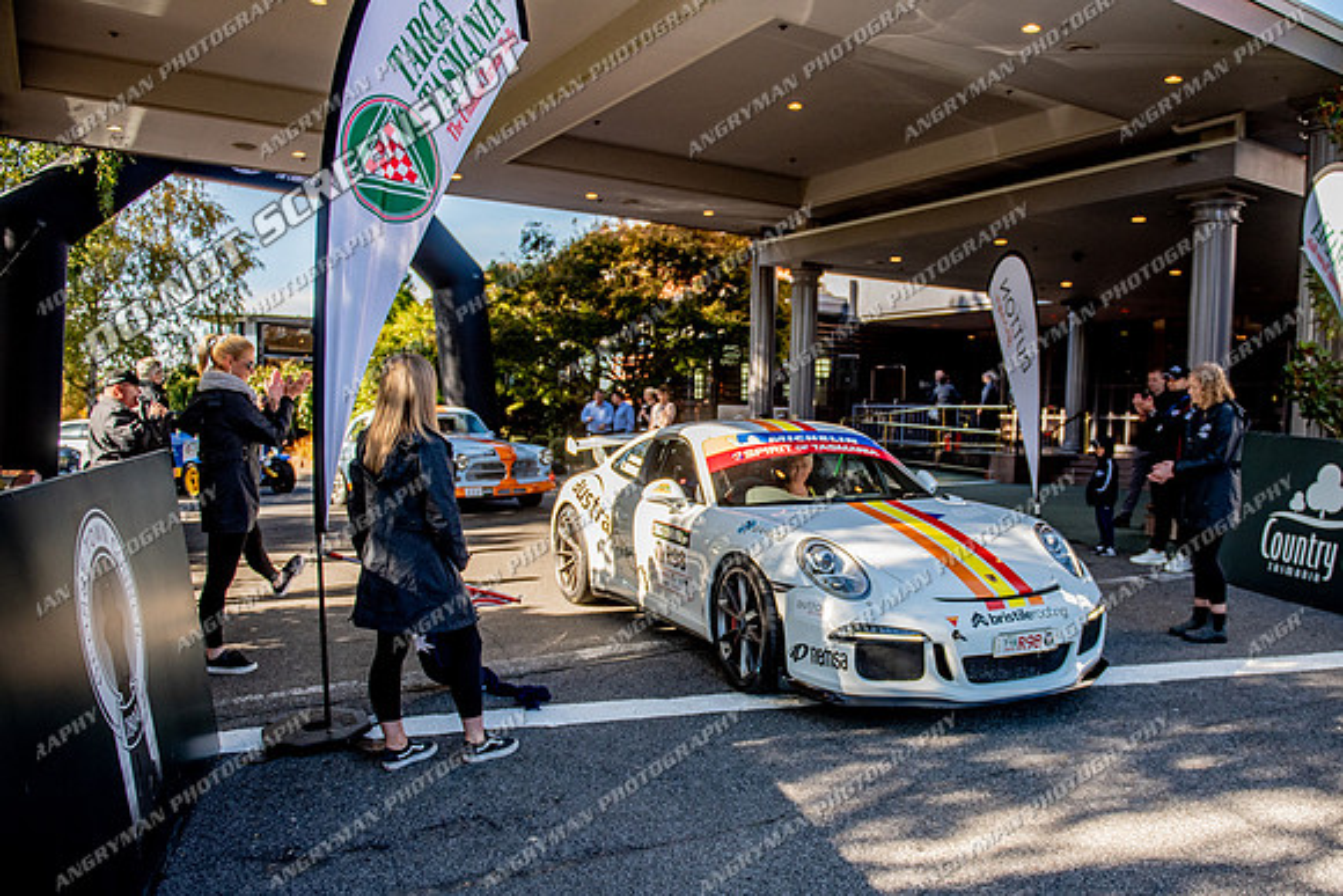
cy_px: 521
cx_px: 781
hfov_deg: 65.2
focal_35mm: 28
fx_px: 1041
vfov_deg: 46.4
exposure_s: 1/2500
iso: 500
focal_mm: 24
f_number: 2.8
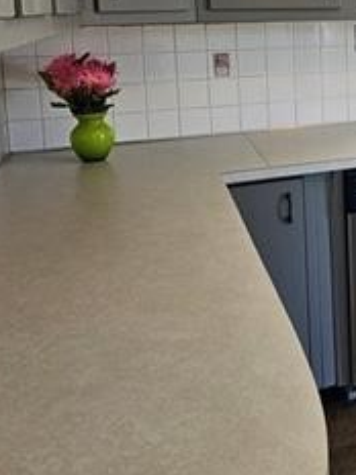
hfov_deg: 27.7
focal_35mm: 43
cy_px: 88
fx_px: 590
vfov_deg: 41.7
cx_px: 469
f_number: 2.2
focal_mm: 2.2
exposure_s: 1/60
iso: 160
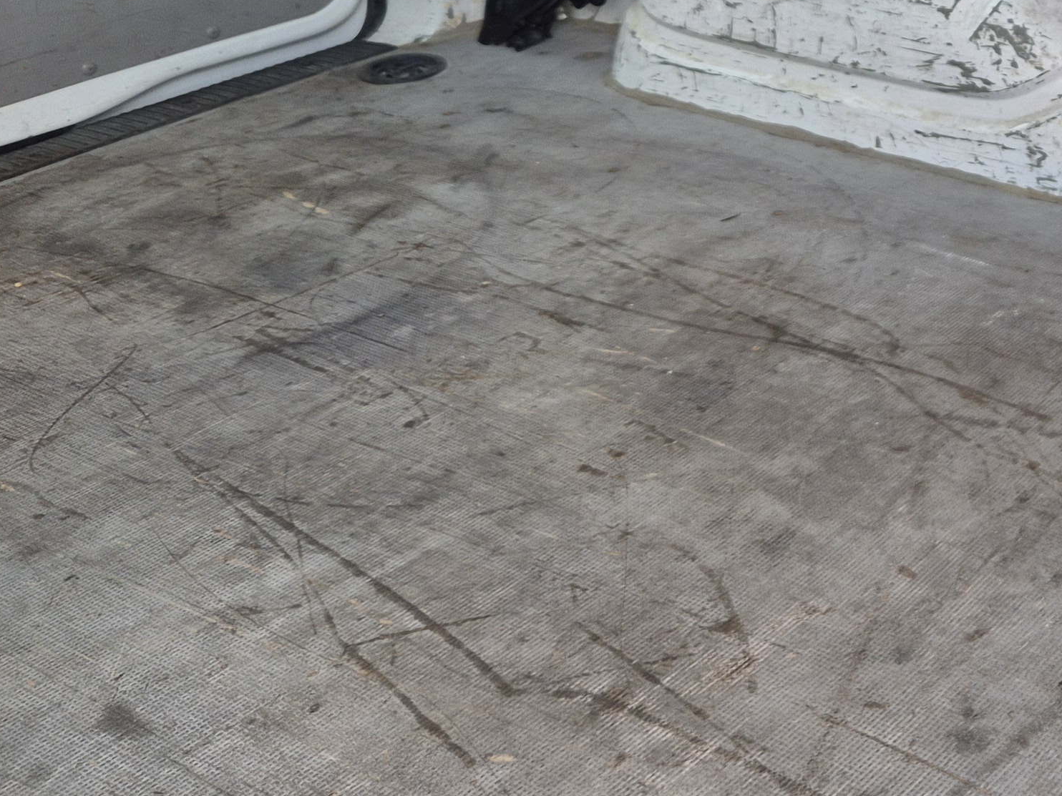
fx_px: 1902
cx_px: 1136
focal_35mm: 62
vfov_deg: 22.3
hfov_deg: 28.6
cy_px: -94
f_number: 1.8
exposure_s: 1/180
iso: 40
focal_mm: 5.4
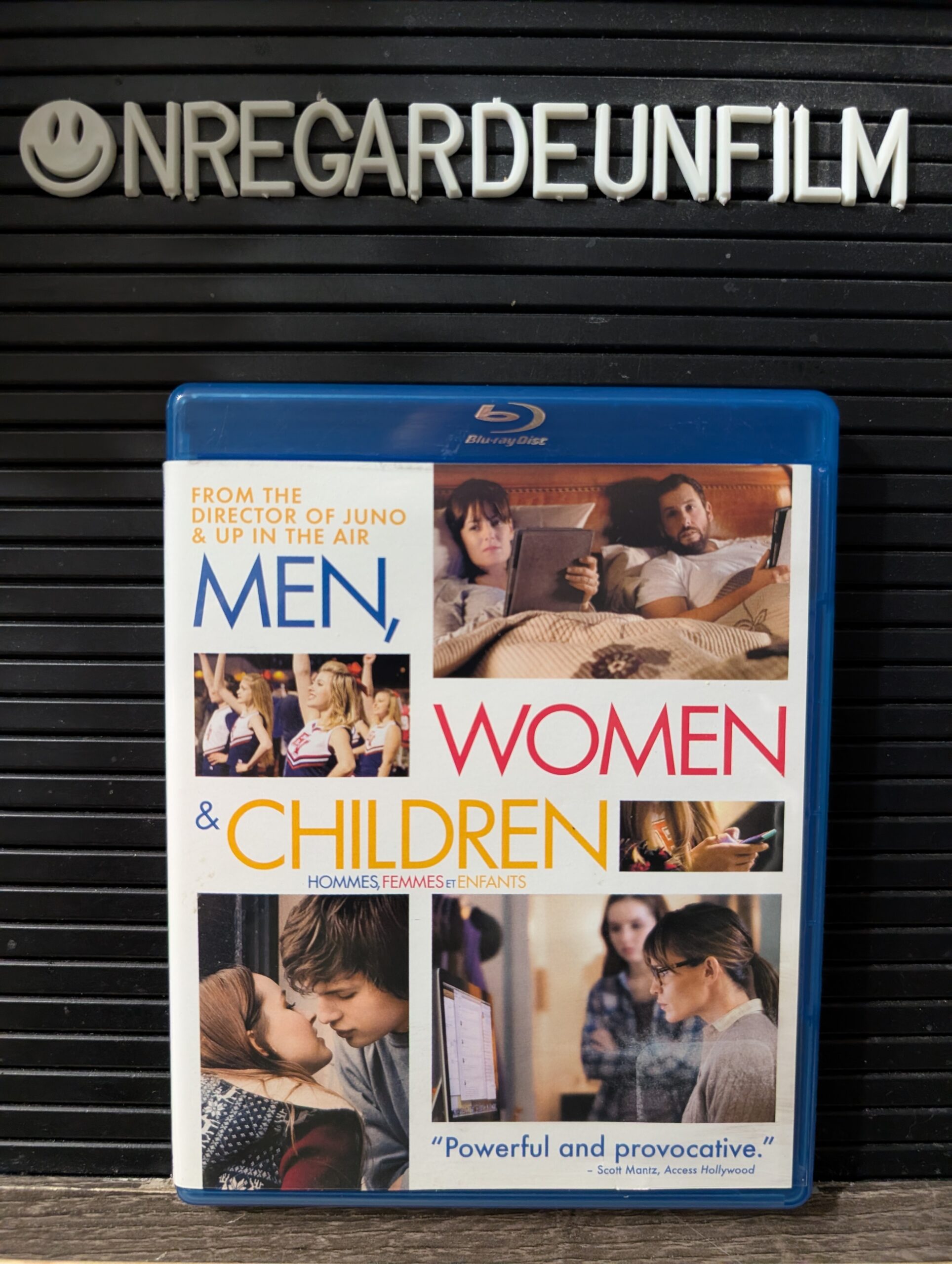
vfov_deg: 71.5
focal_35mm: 24
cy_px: 632
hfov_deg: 56.9
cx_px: 476
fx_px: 878
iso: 1358
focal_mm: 6.9
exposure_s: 1/120
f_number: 1.68
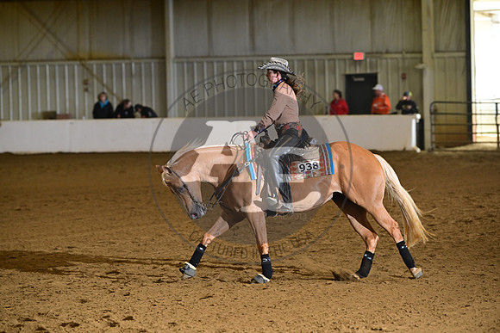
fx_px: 2778
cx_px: 250
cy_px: 166
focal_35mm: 200
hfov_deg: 10.3
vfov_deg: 6.9
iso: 2500
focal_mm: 200
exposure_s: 1/200
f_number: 4.5
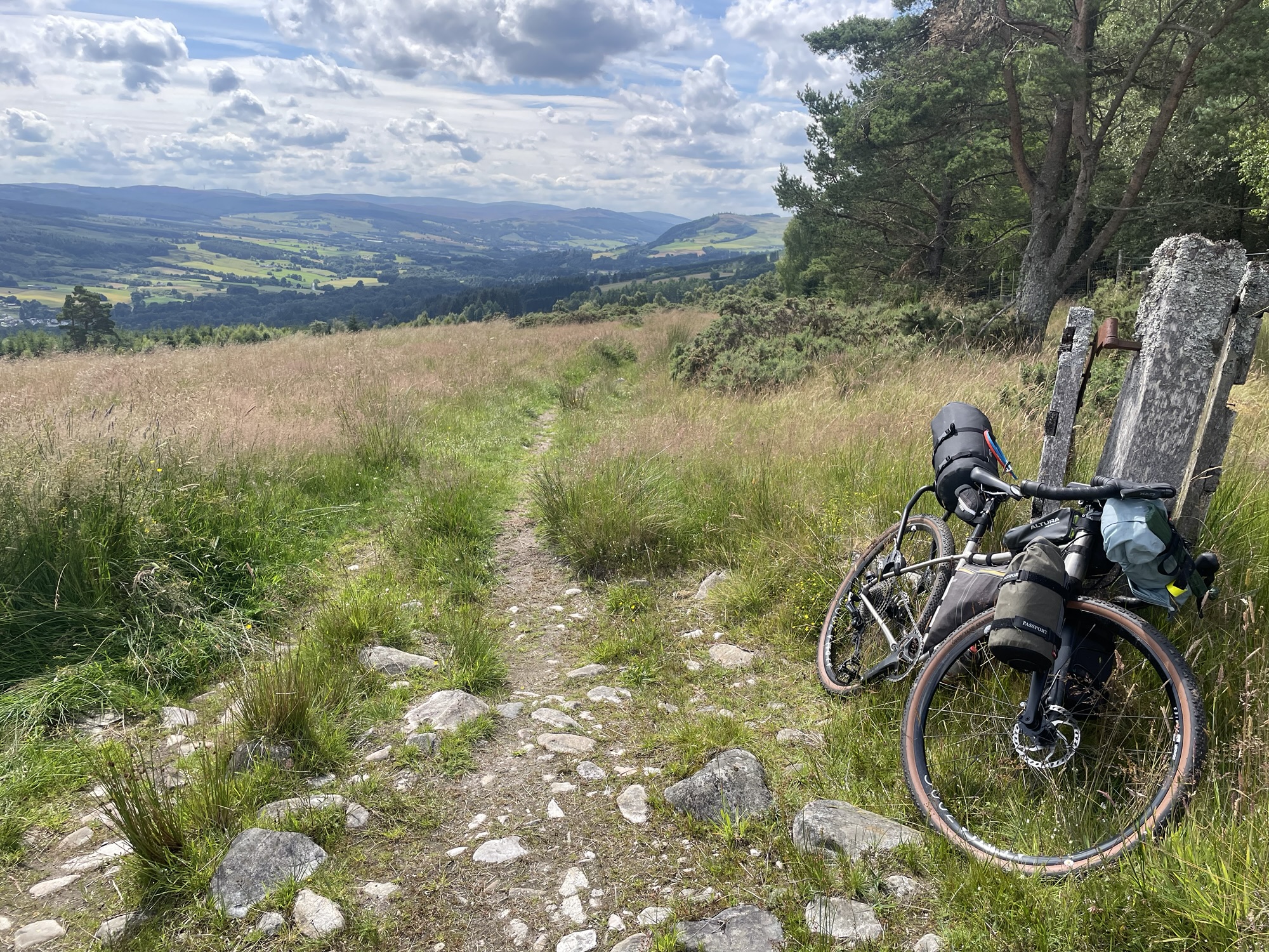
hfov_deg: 67.3
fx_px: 953
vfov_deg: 53.1
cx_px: 634
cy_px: 476
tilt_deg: -15.0
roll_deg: -1.7
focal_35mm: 26
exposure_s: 1/1887
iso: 32
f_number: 1.6
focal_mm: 4.2
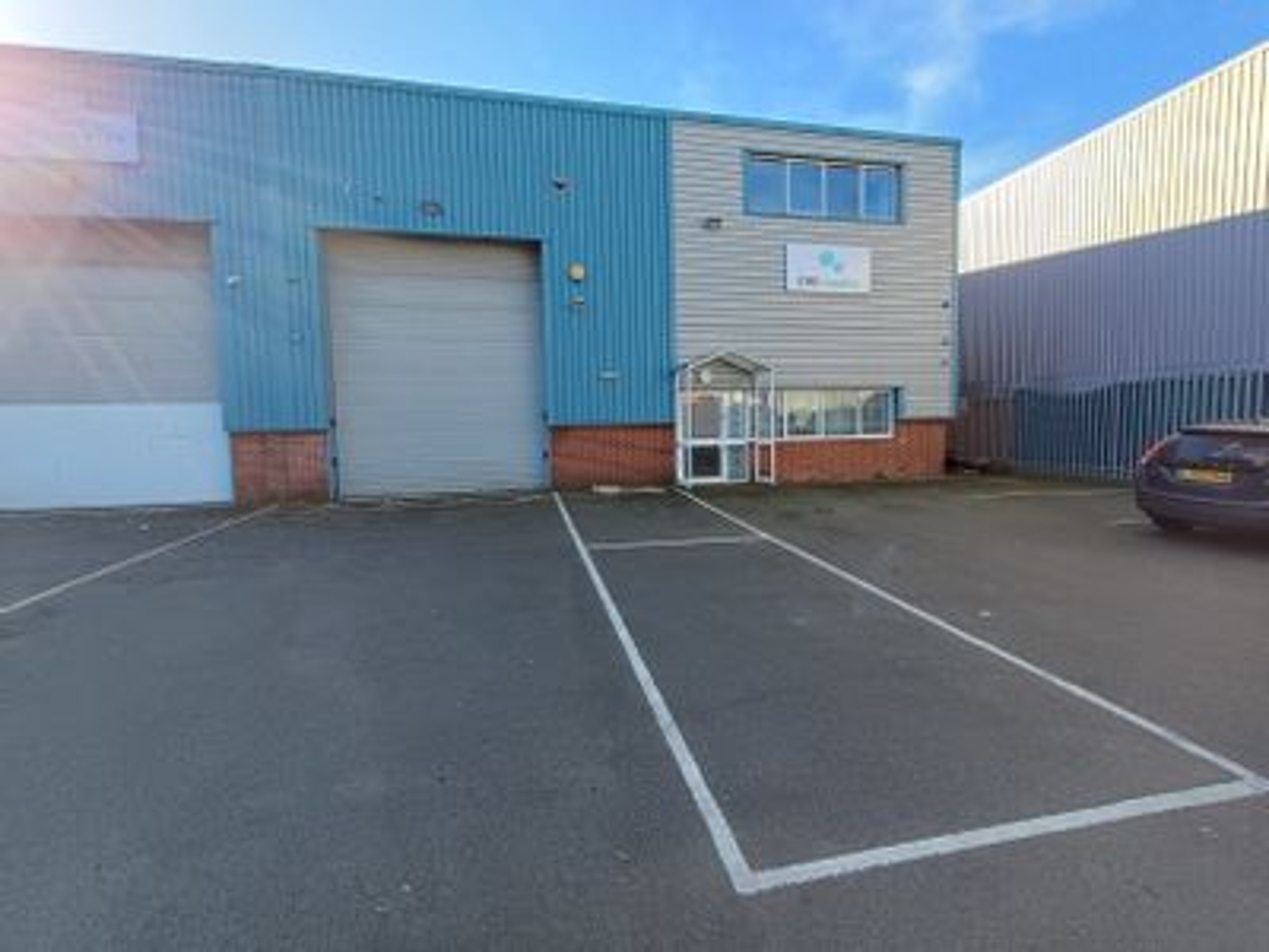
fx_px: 587
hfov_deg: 94.5
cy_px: 476
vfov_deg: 78.1
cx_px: 634
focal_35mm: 16
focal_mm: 1.64
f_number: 2.2
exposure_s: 1/324
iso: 40
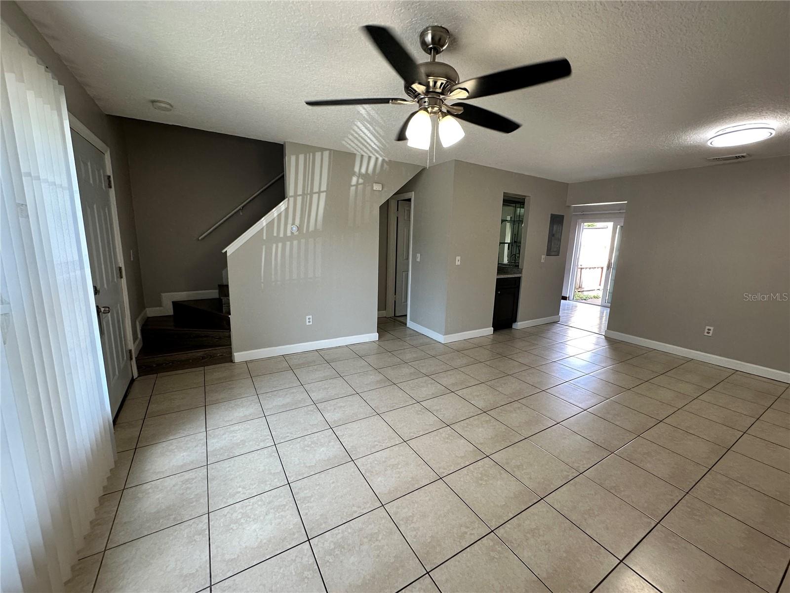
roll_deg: -2.0
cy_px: 296
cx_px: 395
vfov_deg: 85.7
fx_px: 320
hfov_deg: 102.1
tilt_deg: -10.6
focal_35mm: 14
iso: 160
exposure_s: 1/120
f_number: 2.2
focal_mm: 2.22
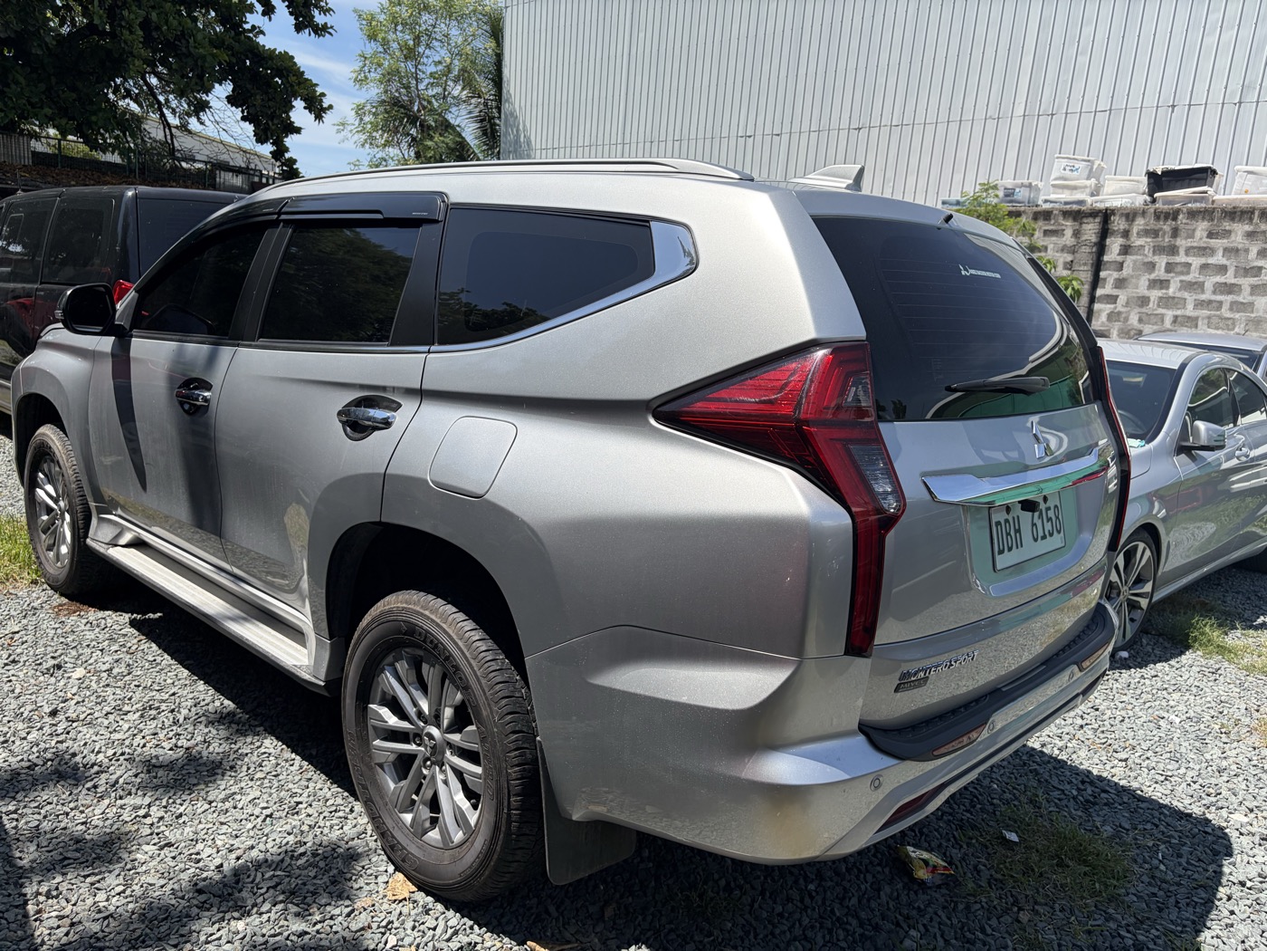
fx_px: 952
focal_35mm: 26
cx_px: 634
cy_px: 476
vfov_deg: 53.1
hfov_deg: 67.3
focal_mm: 5.96
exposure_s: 1/4065
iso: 64
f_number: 1.6
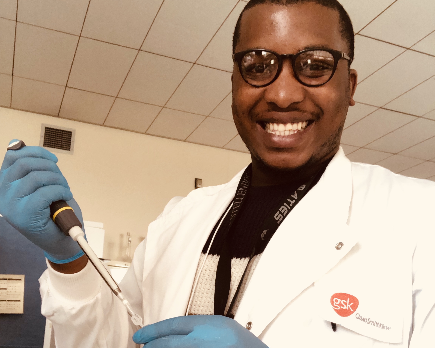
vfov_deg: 35.2
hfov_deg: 43.8
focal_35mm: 42
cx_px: 219
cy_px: 245
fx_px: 541
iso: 160
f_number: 2.2
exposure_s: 1/60
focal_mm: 2.87
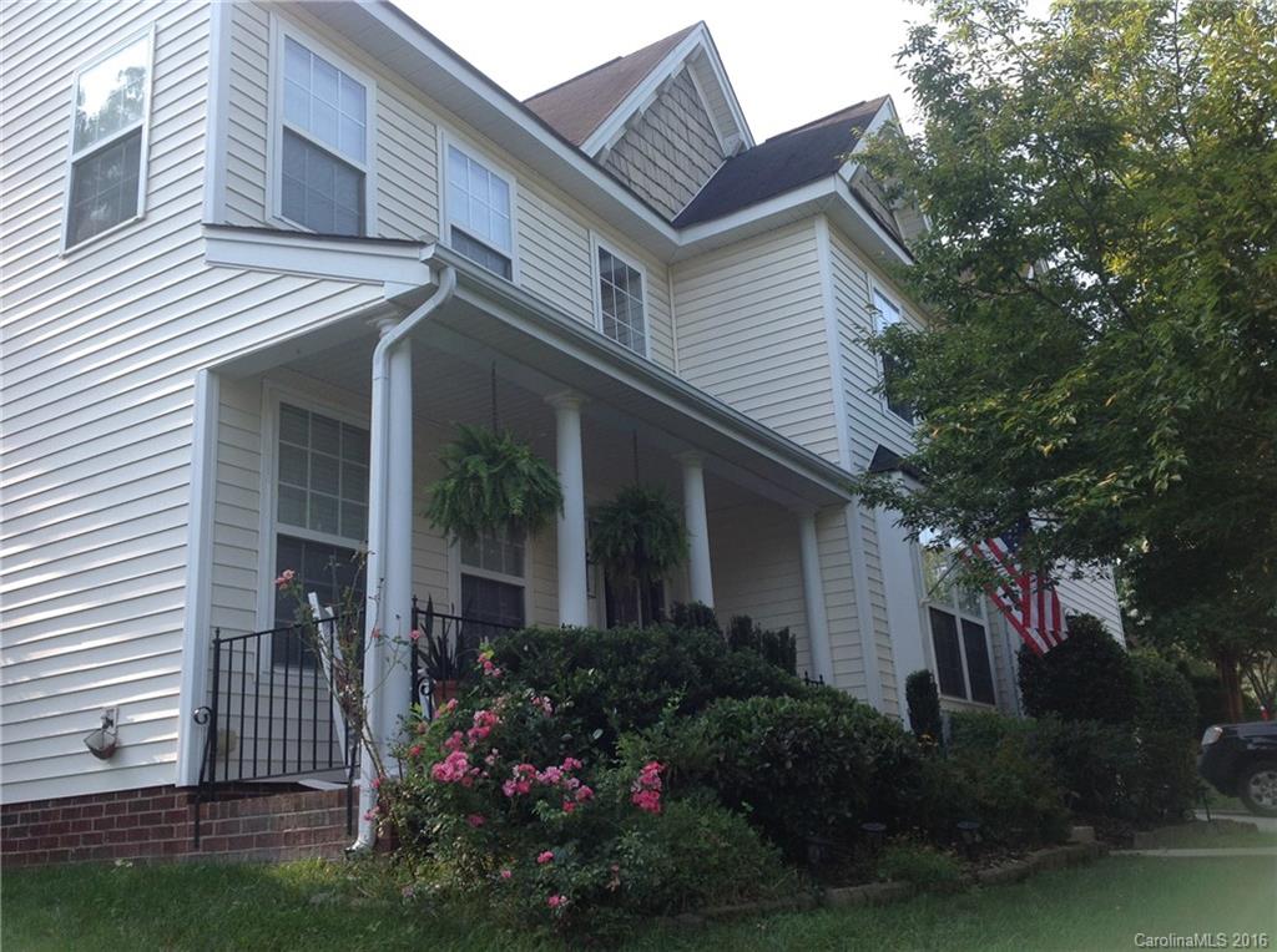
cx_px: 638
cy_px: 476
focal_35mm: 35
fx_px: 1289
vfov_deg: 40.6
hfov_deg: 52.7
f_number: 2.4
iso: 50
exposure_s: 1/408
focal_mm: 4.28
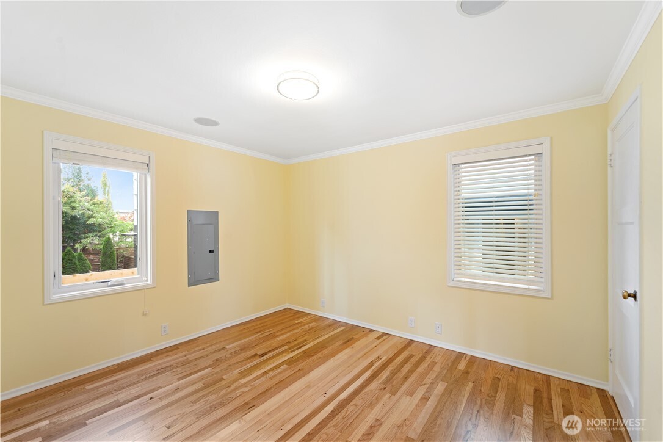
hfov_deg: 104.3
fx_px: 258
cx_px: 332
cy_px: 221
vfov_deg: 81.2
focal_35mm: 14
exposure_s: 1/2
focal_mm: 14
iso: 200
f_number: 8
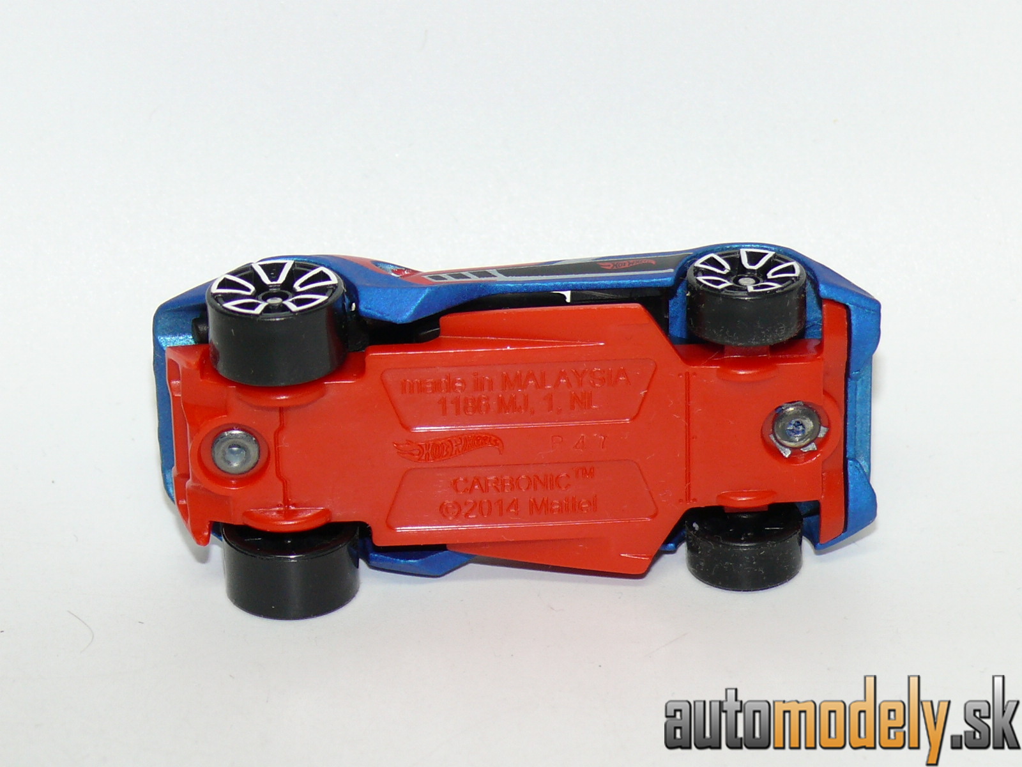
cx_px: 511
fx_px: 4310
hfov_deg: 13.5
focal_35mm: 146
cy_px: 384
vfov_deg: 10.2
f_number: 3.2
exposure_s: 1/30
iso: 100
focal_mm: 17.3
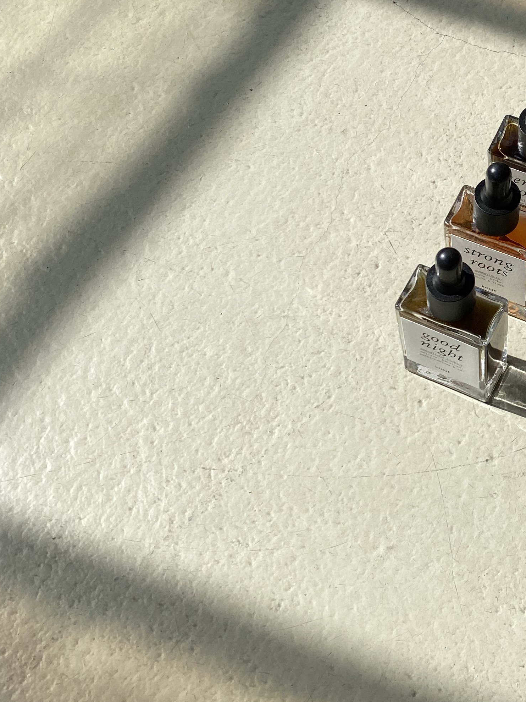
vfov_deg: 35.9
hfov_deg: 26.1
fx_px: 1074
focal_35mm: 53
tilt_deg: -59.3
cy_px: 253
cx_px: 526
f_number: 1.8
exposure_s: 1/2890
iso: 32
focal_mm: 4.25
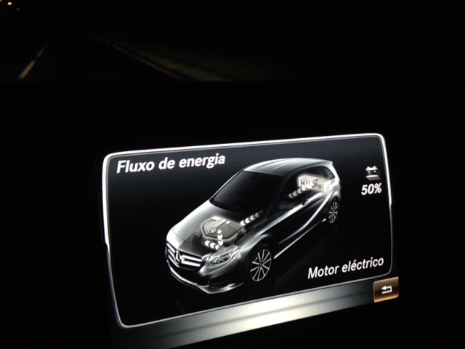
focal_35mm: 33
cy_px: 174
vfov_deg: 42.9
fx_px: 443
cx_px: 232
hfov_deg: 55.4
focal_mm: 4.12
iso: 250
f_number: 2.4
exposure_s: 1/20
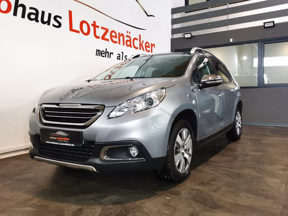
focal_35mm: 31
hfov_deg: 58.4
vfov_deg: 45.4
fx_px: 258
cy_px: 108
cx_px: 144
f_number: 1.8
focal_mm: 5.58
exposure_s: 1/50
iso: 125
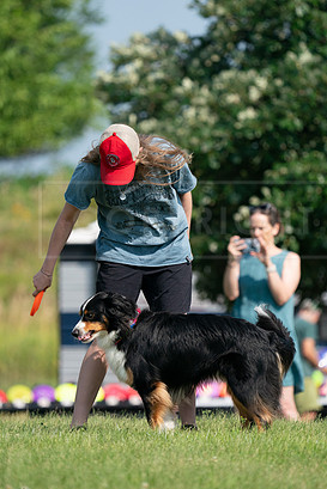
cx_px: 151
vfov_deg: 4.5
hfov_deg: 3.0
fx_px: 6275
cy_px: 240
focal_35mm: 461
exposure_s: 1/4000
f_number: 6.3
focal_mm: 419
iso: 1250
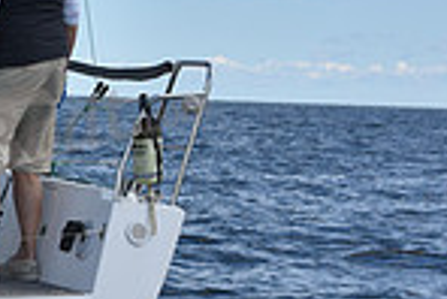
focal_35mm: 275
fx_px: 3418
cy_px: 35
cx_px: -368
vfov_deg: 5.0
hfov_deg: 7.3
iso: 250
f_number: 9
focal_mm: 70
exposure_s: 1/800
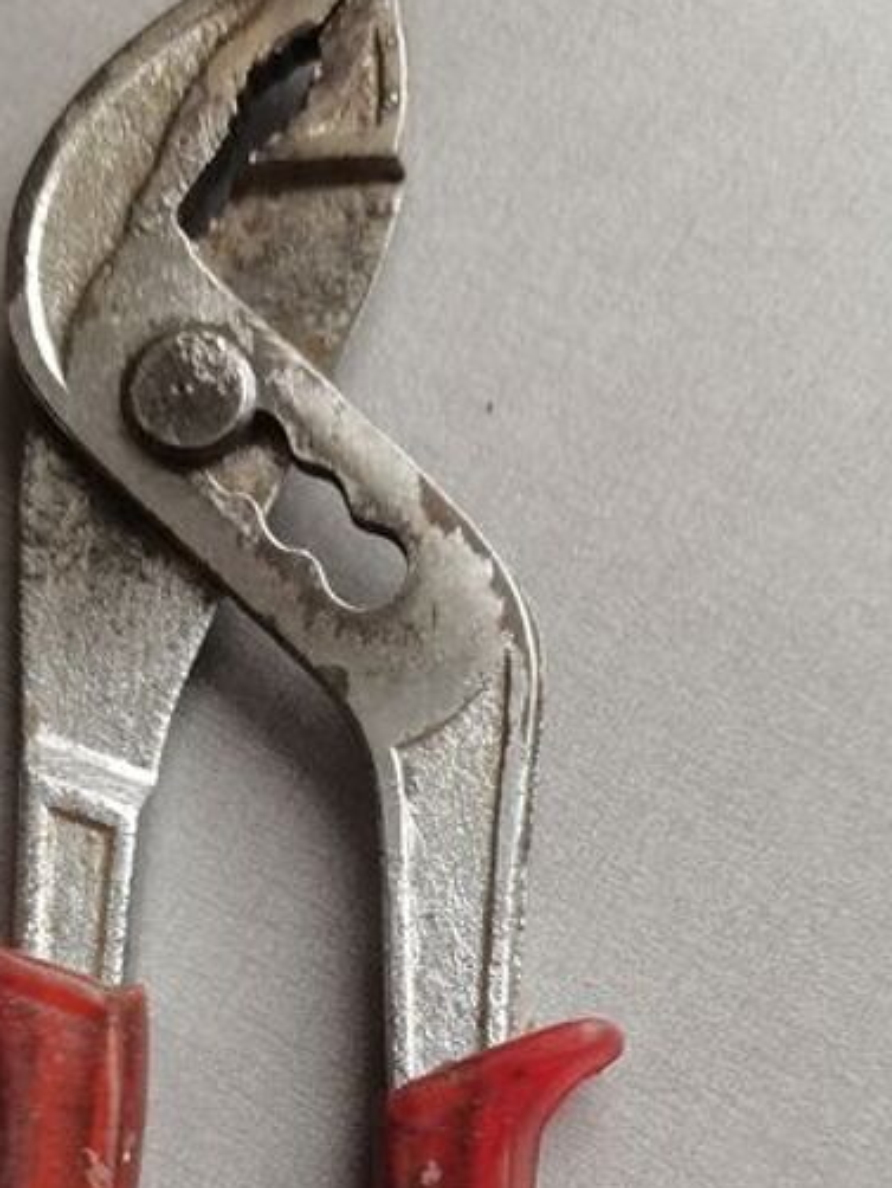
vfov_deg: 27.3
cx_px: 416
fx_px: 2369
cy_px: 1038
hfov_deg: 21.3
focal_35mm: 69
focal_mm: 5.58
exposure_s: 1/33.3
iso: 640
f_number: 1.8
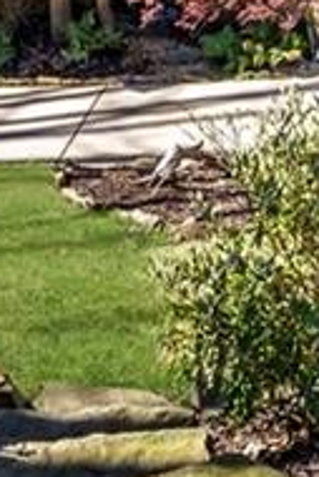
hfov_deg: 15.4
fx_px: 1177
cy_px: -221
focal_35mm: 89
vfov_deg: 20.0
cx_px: 246
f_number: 6.3
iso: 100
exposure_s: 1/160
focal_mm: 11
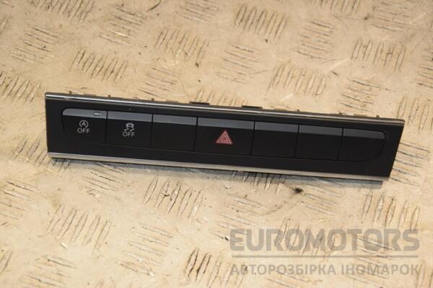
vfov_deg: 13.0
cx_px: 216
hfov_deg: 19.5
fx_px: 1263
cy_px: 144
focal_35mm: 105
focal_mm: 70
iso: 800
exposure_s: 1/200
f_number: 7.1
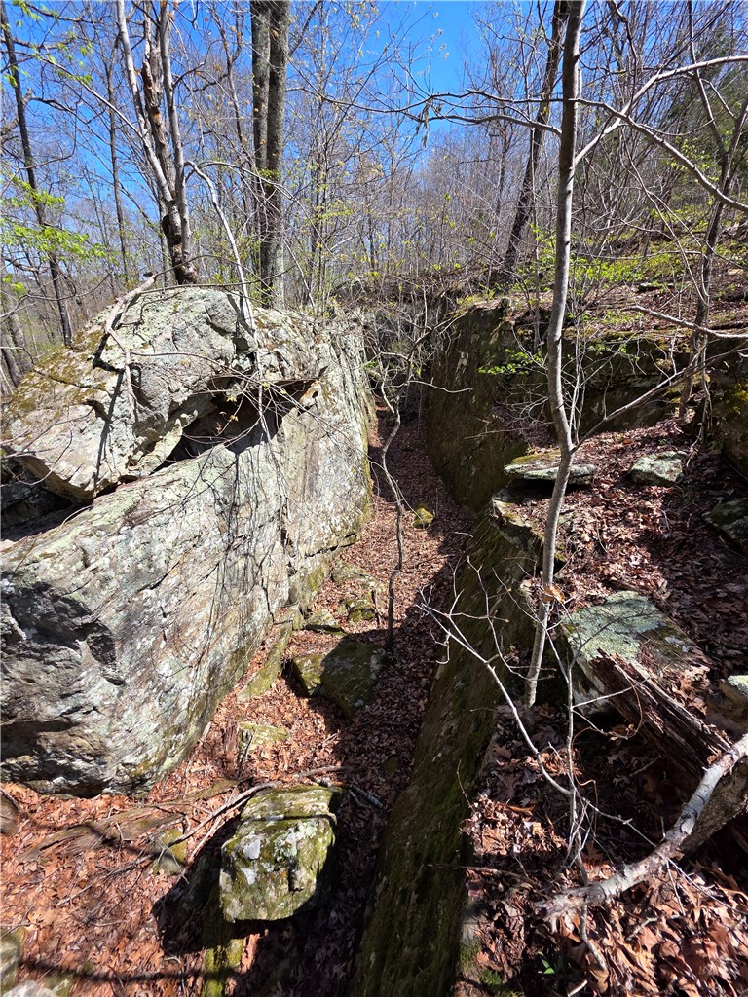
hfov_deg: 89.9
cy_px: 498
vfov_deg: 106.2
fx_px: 375
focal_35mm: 13
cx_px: 374
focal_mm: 2.2
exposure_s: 1/799
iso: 40
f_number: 1.9
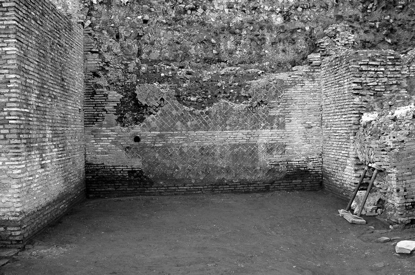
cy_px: 138
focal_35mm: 36
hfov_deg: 53.2
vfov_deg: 36.8
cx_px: 208
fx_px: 414
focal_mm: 24
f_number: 8
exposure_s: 1/40
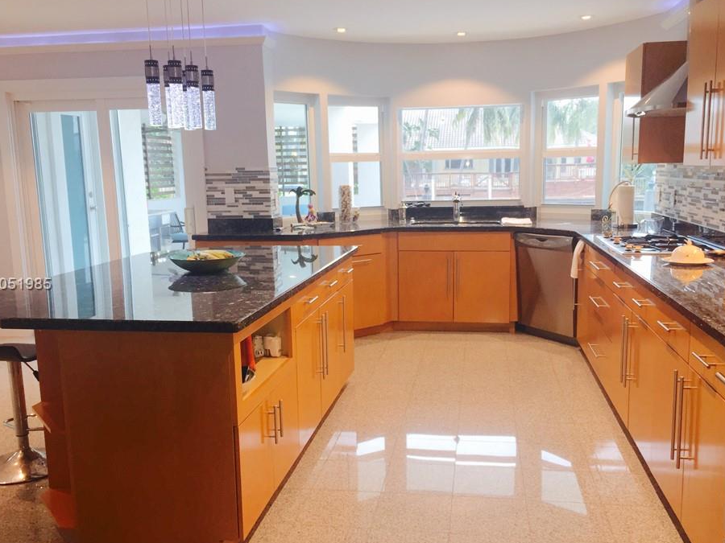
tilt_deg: -9.0
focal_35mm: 33
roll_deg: +0.3
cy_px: 285
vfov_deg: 42.9
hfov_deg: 55.3
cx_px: 380
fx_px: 691
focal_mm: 4.15
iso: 40
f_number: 2.2
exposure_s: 1/30
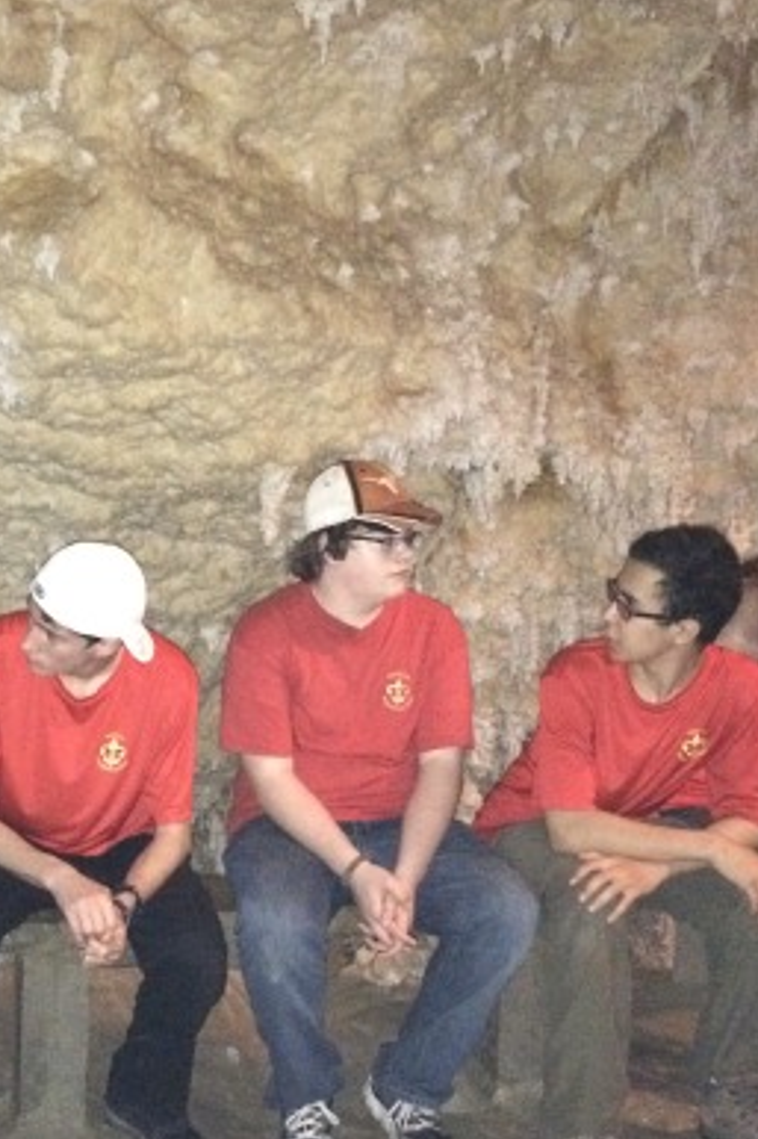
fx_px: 1580
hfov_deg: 26.7
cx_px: 215
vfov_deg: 39.5
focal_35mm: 50
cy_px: 679
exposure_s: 1/16
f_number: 2.2
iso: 1250
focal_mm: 4.15
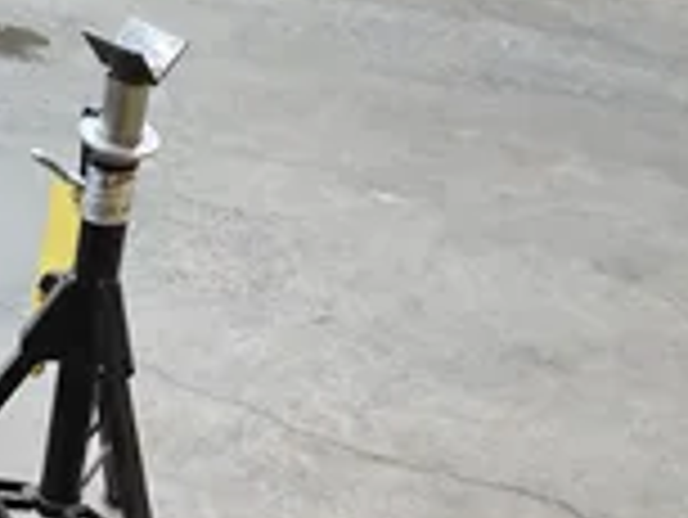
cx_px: -94
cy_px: 608
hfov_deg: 28.7
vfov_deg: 22.7
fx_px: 1193
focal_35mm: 60
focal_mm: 5.4
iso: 640
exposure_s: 1/120
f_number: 1.8
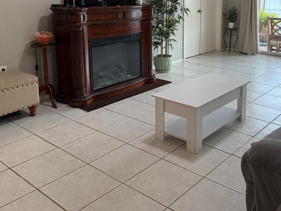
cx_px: 176
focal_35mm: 38
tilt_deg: -10.2
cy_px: 47
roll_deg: +0.7
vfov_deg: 36.6
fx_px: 308
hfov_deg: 48.5
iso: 320
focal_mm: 6.76
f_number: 1.78
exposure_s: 1/120
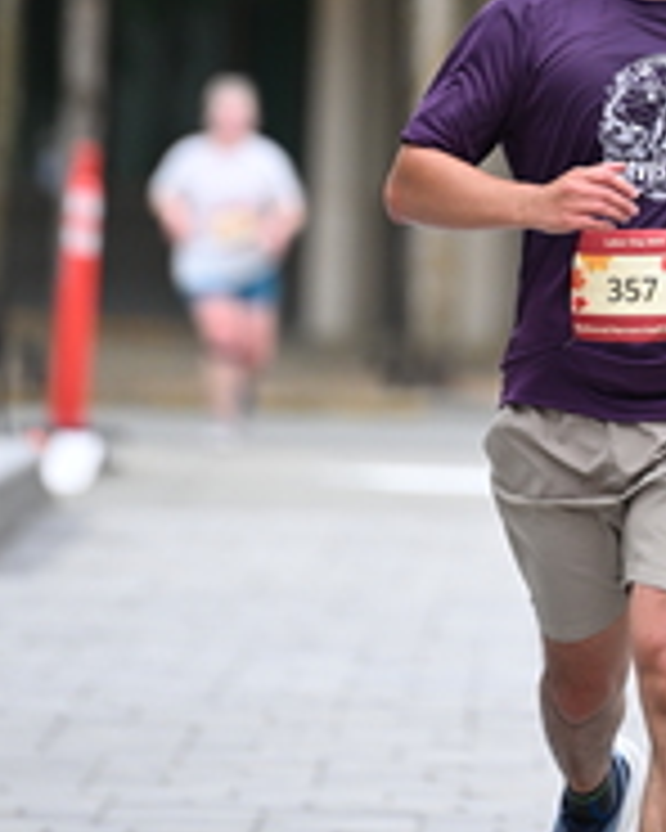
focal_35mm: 557
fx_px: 13724
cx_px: 704
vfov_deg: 3.5
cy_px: -13
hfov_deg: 2.8
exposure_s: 1/2000
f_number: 2.8
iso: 640
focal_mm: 200
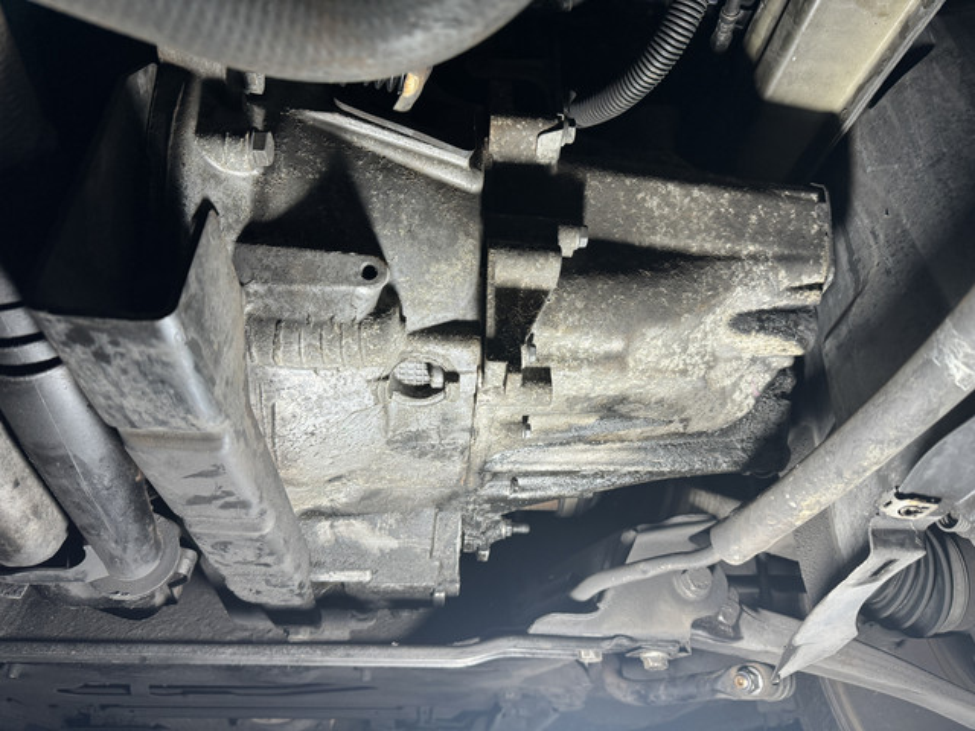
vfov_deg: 56.8
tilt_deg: +32.8
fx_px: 676
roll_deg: -1.1
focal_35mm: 24
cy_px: 366
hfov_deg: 71.6
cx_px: 488
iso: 200
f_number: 1.78
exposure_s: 1/100
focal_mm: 6.76
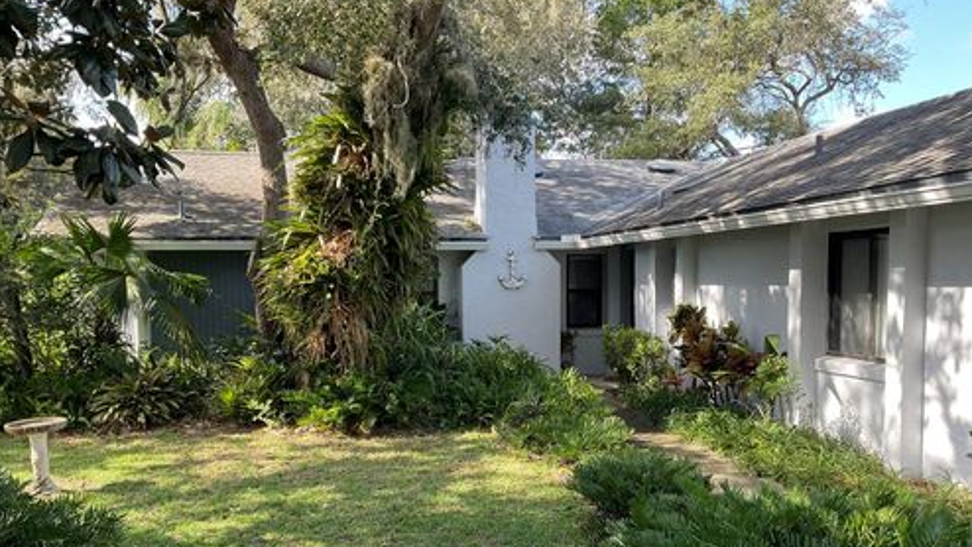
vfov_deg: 36.5
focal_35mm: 32
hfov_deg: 61.0
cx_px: 484
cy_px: 343
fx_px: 825
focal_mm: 3
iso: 16
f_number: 1.8
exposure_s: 1/145
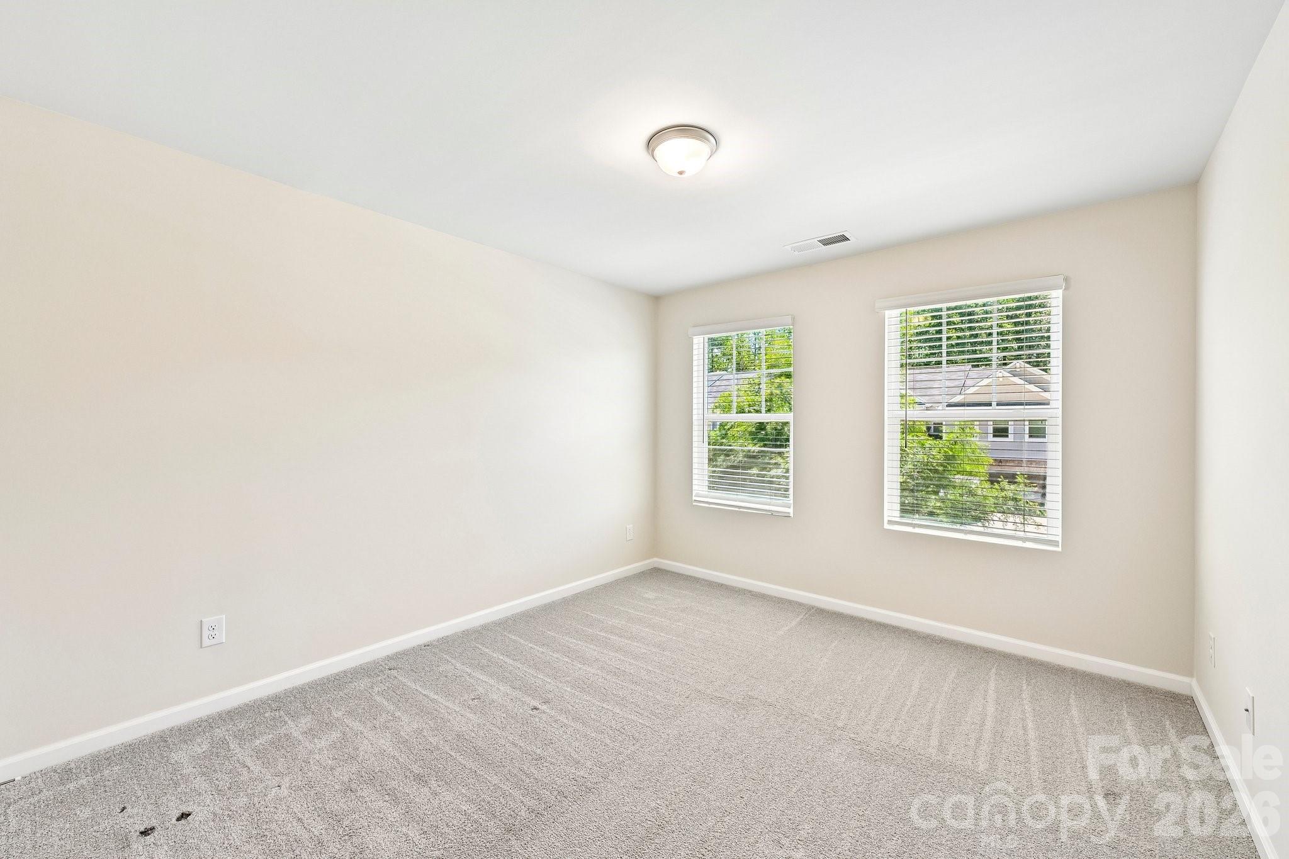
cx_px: 644
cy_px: 430
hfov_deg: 104.3
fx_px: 501
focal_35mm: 14
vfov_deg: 81.2
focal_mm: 14
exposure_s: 1/15
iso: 125
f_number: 8
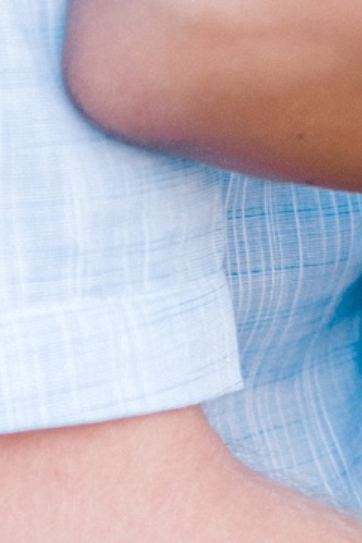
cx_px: 972
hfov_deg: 2.2
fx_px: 9517
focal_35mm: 631
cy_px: -692
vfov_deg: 3.2
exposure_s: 1/320
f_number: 2.8
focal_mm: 85
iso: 200
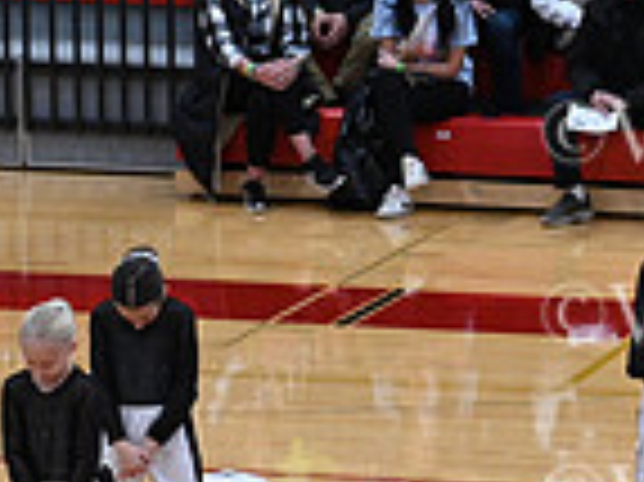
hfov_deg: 5.5
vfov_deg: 4.1
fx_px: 6618
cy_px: 768
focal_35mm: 356
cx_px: 1193
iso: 4000
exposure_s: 1/320
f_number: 4
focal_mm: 91
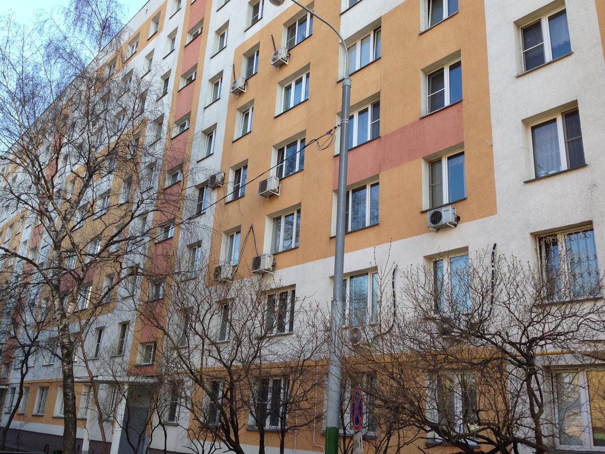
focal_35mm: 33
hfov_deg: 55.4
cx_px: 302
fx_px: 577
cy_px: 227
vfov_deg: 42.9
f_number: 2.4
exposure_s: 1/268
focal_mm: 4.12
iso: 50
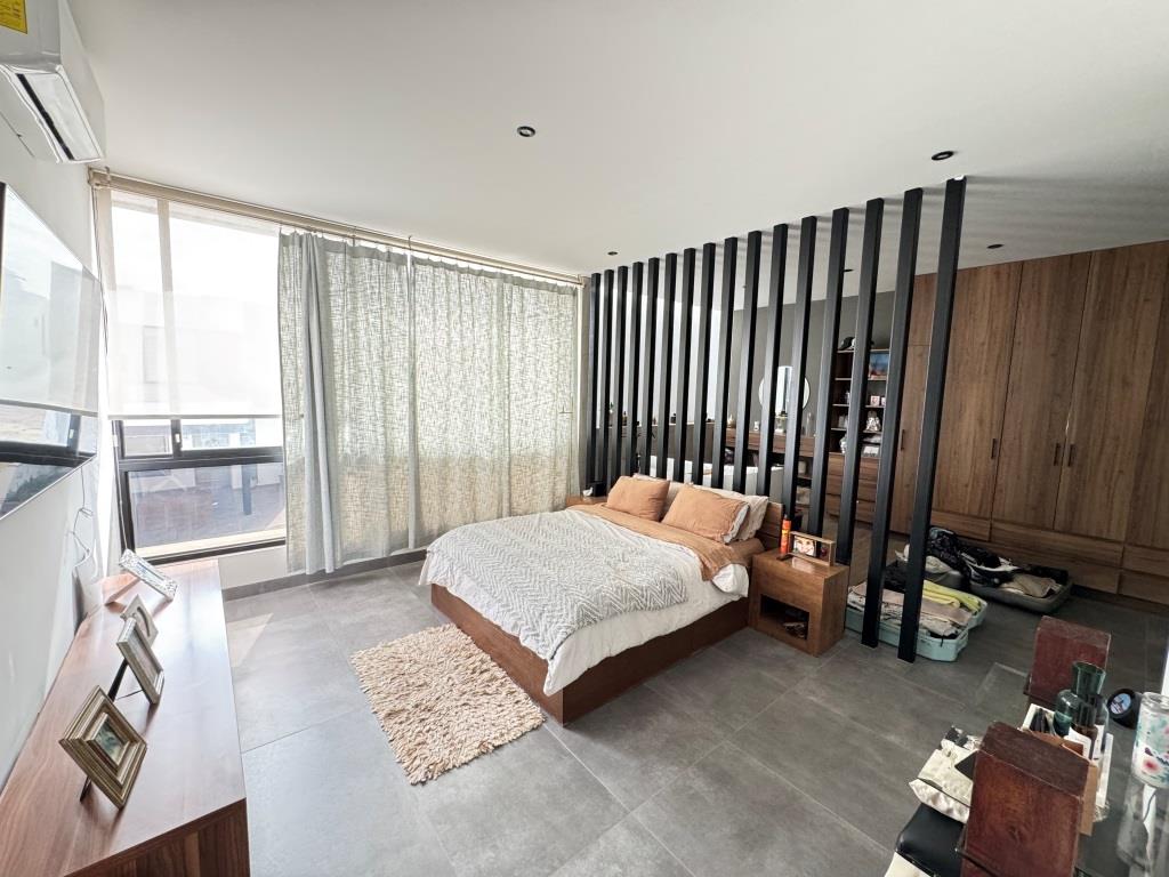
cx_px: 584
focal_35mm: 14
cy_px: 438
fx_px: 473
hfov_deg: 102.1
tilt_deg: -6.6
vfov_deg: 85.7
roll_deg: -1.6
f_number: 2.2
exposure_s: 1/82
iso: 320
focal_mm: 2.22
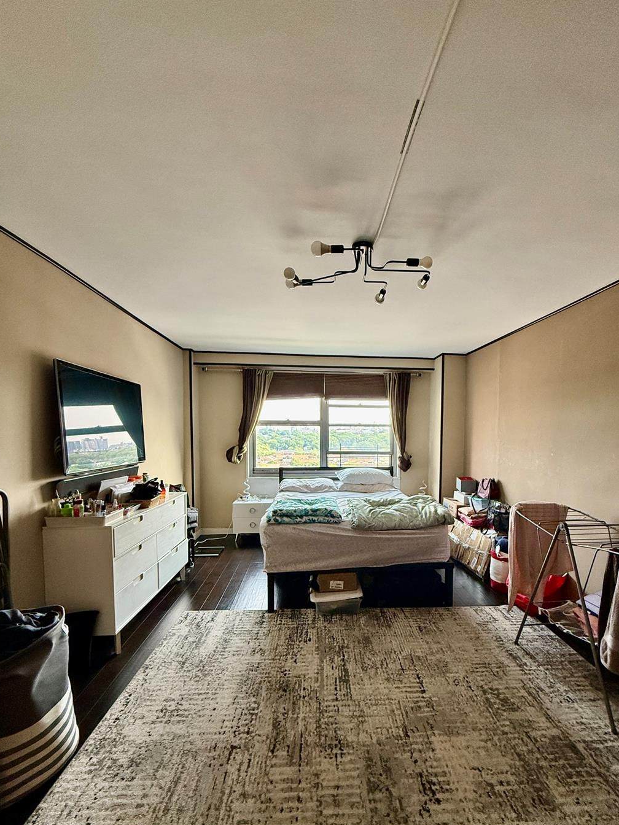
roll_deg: -0.4
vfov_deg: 94.1
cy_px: 459
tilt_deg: -3.6
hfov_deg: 77.8
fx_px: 381
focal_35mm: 16
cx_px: 345
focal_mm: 2.22
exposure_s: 1/99
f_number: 2.2
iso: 200
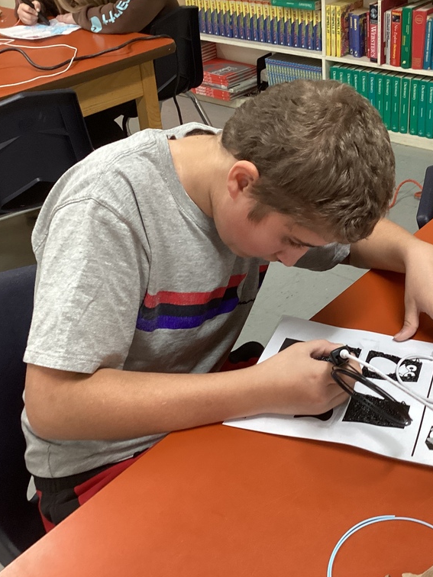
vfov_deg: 44.8
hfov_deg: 34.0
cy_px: 291
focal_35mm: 42
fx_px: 700
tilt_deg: -32.3
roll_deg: +2.7
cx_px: 289
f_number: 2.4
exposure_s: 1/60
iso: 250
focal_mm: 3.3
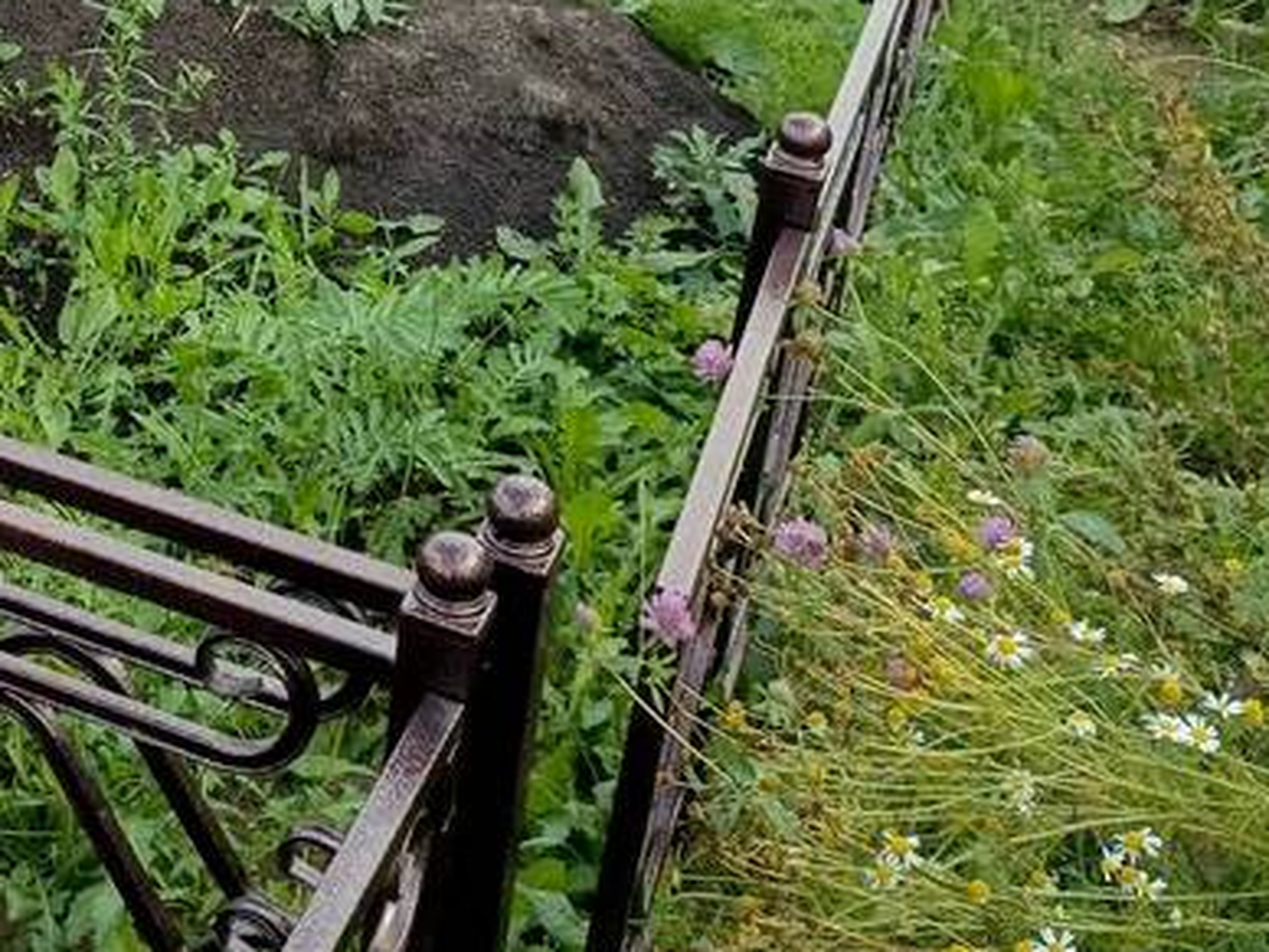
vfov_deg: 20.7
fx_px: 2420
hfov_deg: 27.3
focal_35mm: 66
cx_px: -78
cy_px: -216
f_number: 1.69
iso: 116
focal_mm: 4.76
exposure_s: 1/466
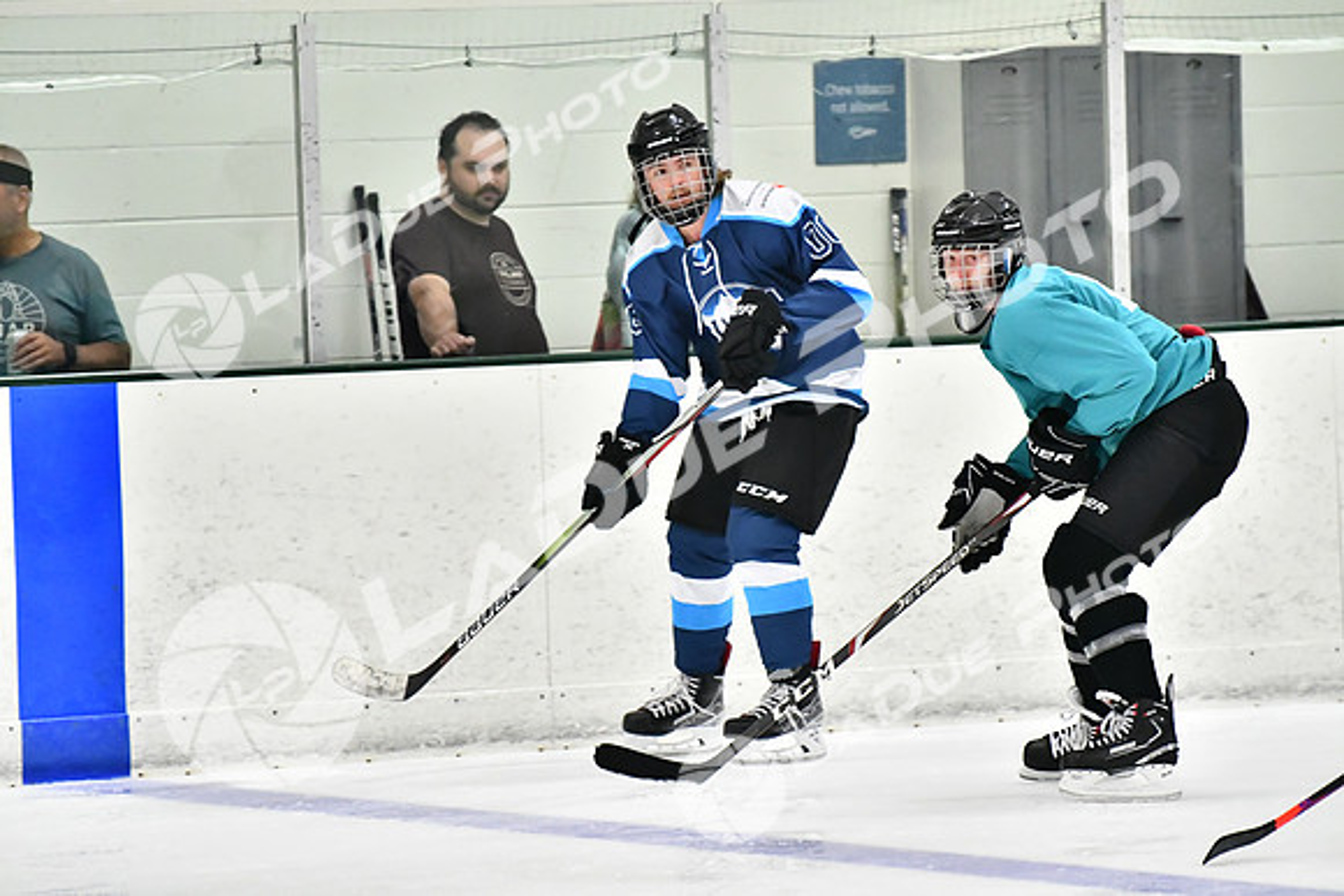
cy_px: 448
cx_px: 672
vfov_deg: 4.8
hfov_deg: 7.2
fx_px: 10642
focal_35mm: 285
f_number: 2.8
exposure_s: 1/1250
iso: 6400
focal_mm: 190
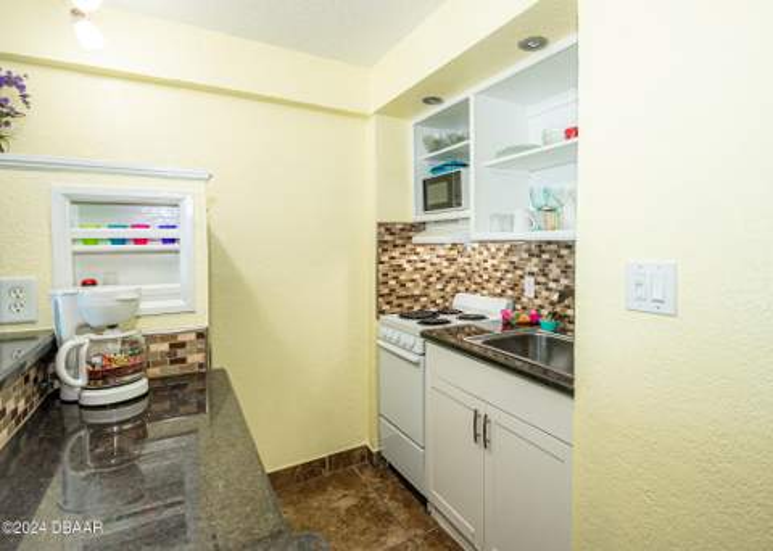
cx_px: 447
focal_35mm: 17
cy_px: 254
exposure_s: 1/60
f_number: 5
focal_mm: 10.5
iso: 400
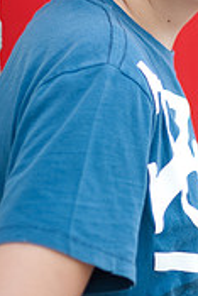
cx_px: 209
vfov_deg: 9.4
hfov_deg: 6.3
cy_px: 51
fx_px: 1795
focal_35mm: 218
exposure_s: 1/200
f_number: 2
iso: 200
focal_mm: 85
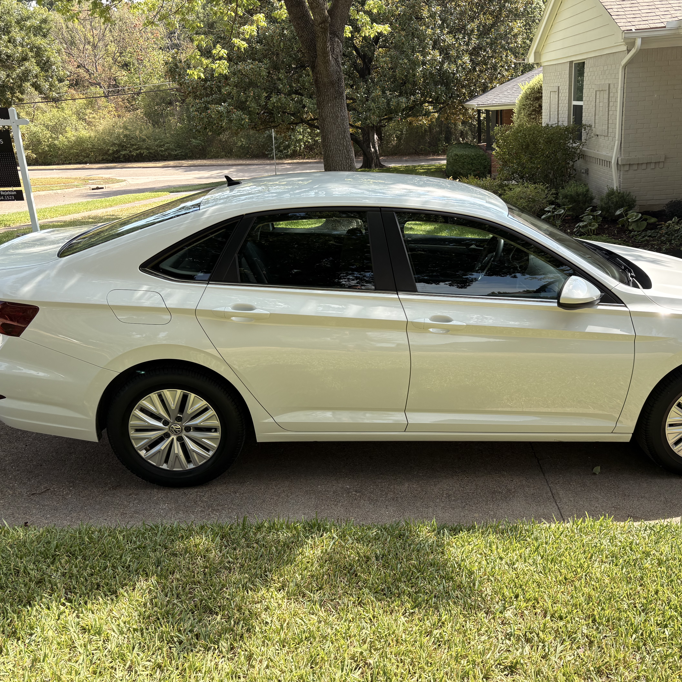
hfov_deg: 52.2
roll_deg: +3.7
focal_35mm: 31
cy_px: 340
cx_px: 409
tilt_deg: -18.8
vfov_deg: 52.5
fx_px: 691
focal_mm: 5.96
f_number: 1.6
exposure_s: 1/1048
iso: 50
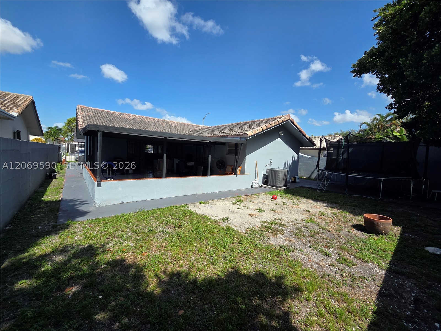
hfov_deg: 106.2
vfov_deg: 89.9
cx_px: 220
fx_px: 166
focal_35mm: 13
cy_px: 166
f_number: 2.2
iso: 50
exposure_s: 1/1899
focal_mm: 2.2
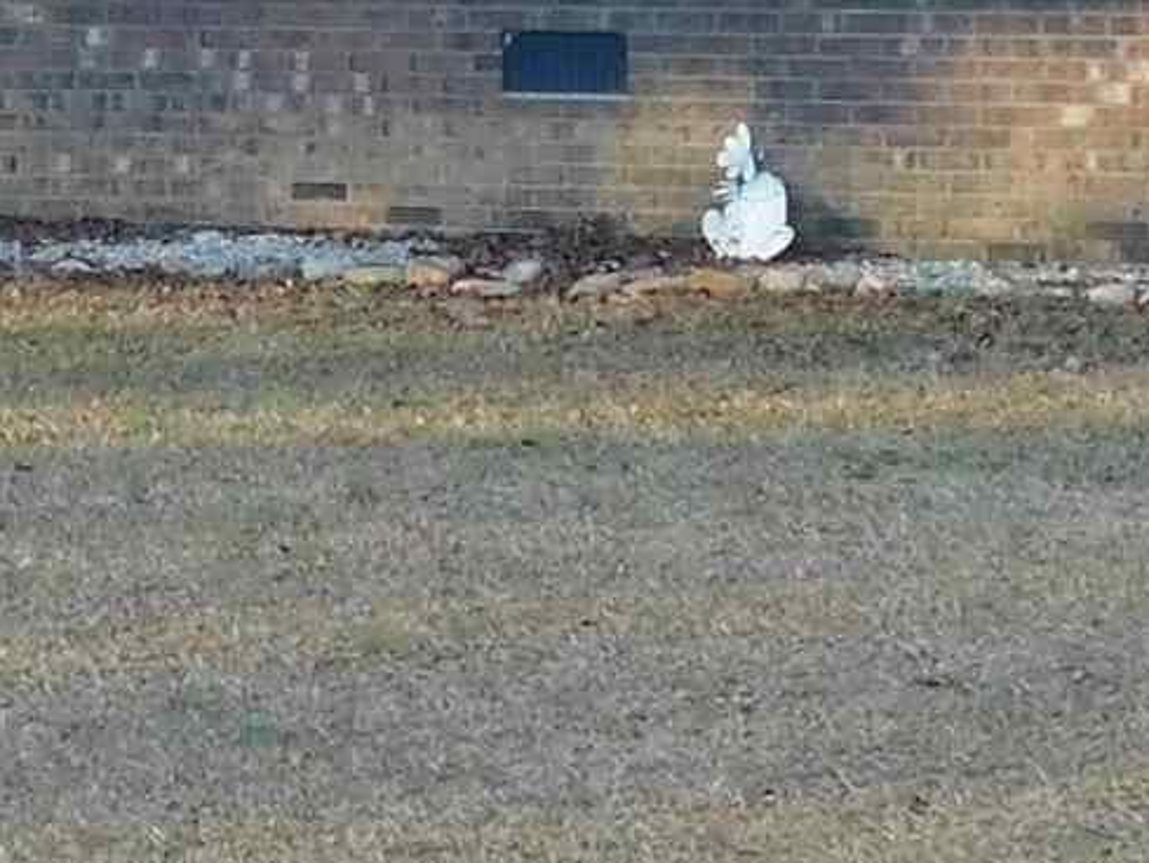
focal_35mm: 226
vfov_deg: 6.5
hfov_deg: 8.7
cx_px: -117
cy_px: -381
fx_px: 7503
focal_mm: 6.3
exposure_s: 1/80
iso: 125
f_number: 3.5
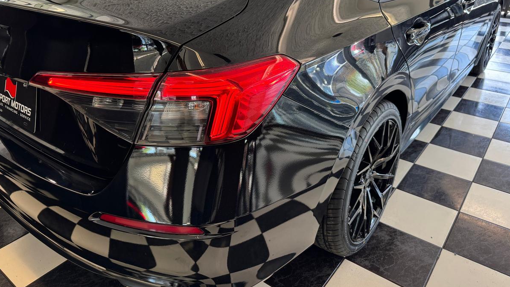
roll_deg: +0.8
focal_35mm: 28
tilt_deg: -24.4
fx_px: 379
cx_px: 249
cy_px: 107
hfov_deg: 67.9
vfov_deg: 41.2
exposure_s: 1/120
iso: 125
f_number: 1.78
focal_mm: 6.76
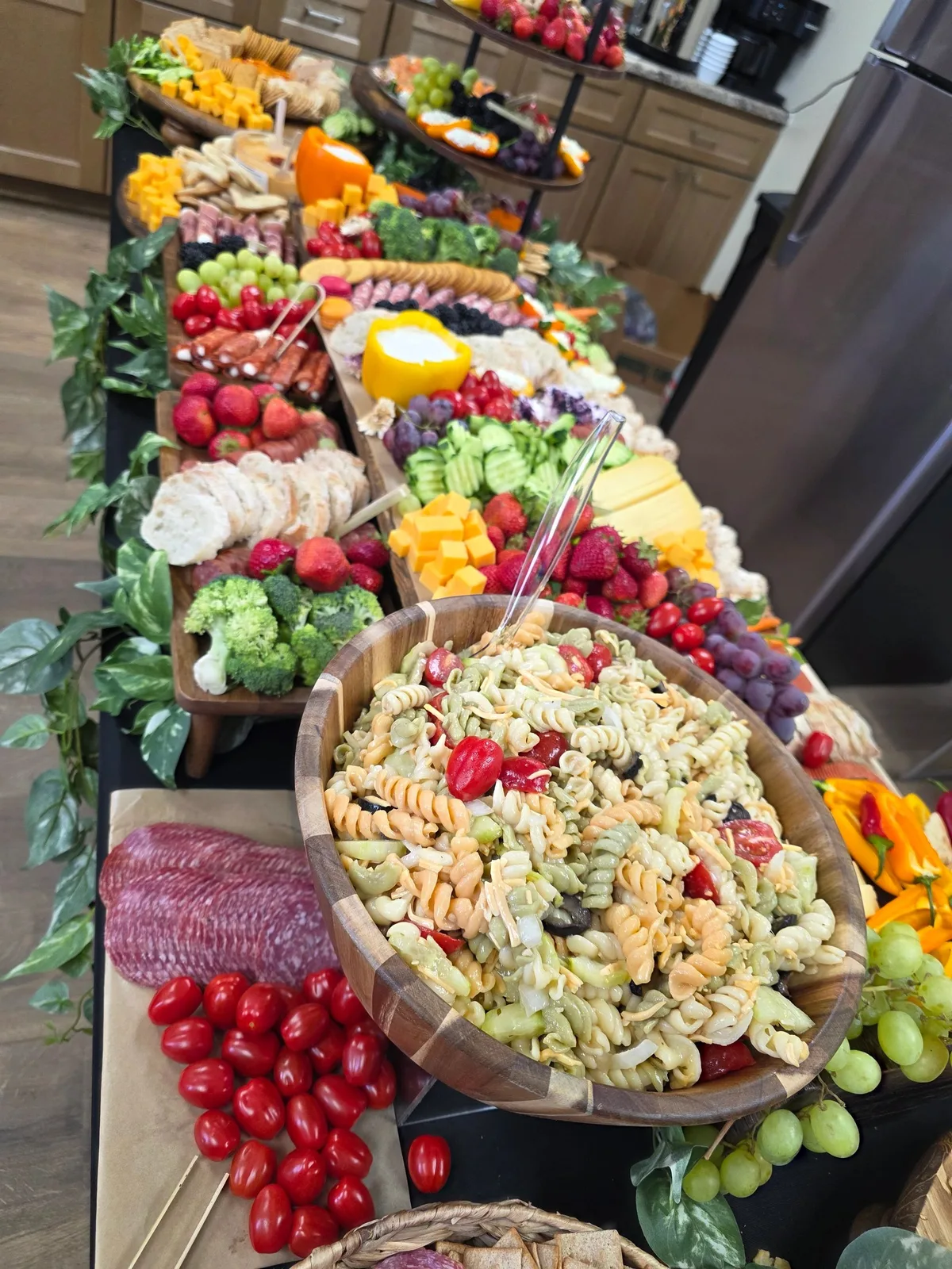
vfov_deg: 73.9
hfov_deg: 58.9
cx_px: 476
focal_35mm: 23
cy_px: 634
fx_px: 843
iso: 160
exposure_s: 1/120
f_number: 1.7
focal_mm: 6.3
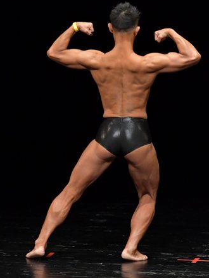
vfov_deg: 4.1
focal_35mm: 482
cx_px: 119
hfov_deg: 3.1
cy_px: 133
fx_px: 3880
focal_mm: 190
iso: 3200
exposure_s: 1/400
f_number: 5.6
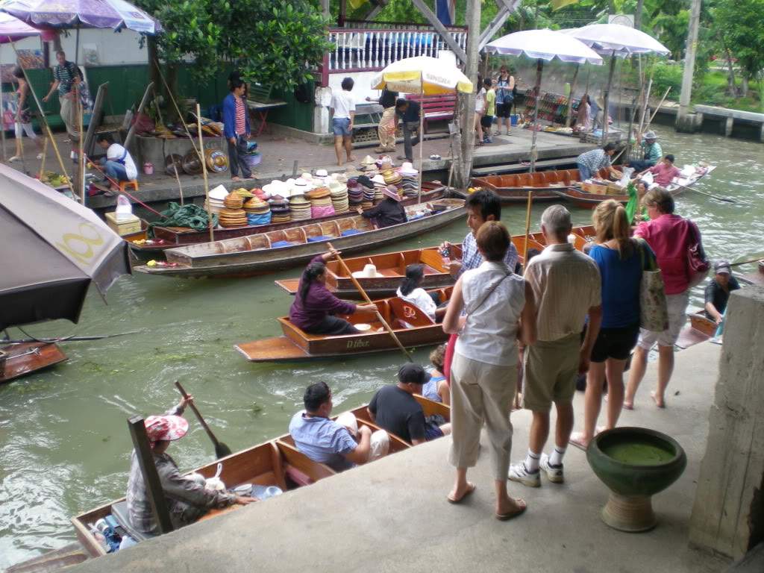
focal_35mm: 38
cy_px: 286
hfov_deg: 49.0
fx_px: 839
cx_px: 382
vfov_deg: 37.7
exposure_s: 1/113
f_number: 3.1
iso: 50
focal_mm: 6.3
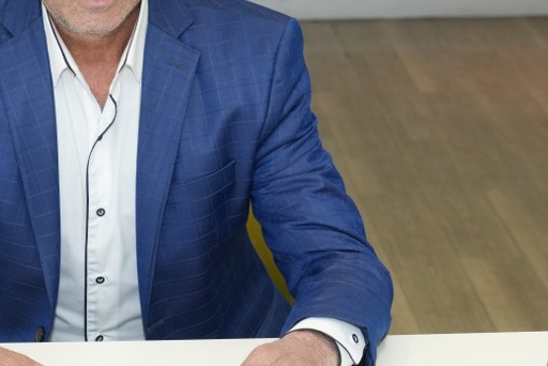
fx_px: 2681
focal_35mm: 176
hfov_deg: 11.7
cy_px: 106
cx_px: 156
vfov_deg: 7.8
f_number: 5.6
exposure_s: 1/320
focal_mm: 59
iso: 1600
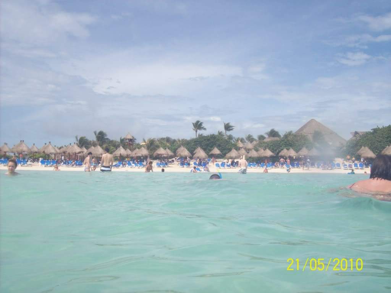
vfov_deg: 39.6
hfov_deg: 51.4
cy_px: 146
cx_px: 196
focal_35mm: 36
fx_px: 406
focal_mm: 6
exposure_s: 1/808
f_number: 4.8
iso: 80
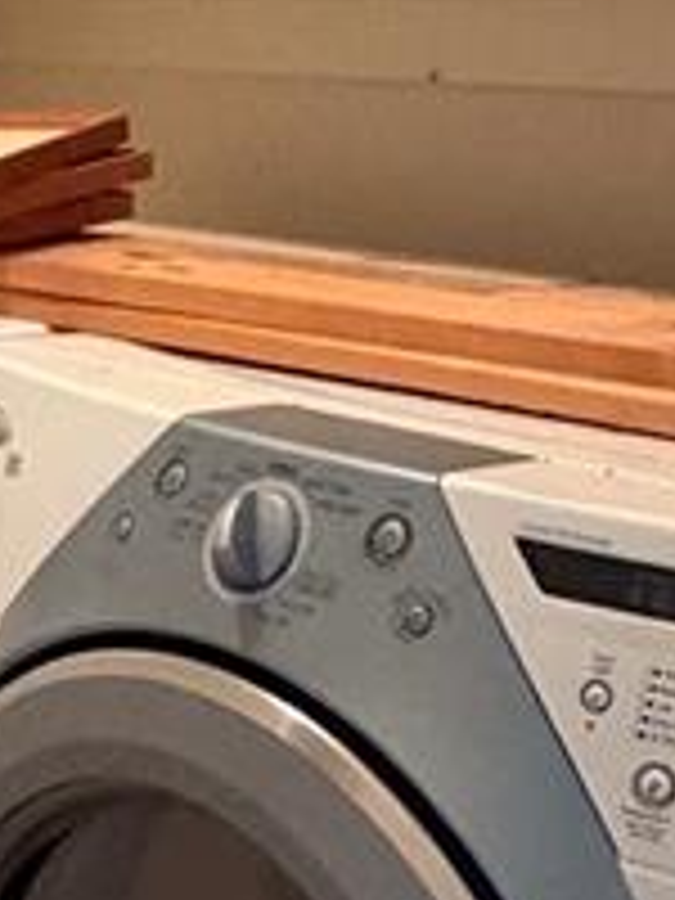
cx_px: -238
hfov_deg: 16.5
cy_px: 608
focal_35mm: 84
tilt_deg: -16.6
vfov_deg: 23.2
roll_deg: -0.8
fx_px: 2184
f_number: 2.2
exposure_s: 1/60
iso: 640
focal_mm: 2.22
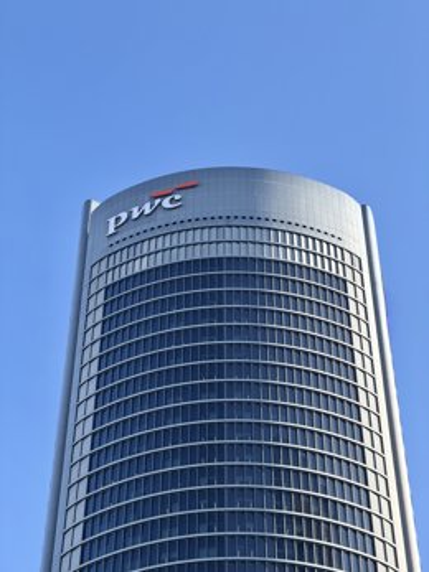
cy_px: 286
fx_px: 1653
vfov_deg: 19.6
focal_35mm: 100
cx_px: 214
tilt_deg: +54.6
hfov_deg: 14.8
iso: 50
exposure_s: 1/421
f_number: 2.8
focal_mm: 16.89
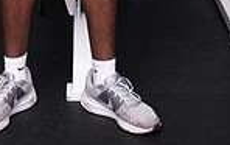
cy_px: -184
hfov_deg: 15.3
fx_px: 854
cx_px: 50
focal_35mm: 136
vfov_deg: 8.9
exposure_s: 1/400
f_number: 6.3
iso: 500
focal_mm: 44
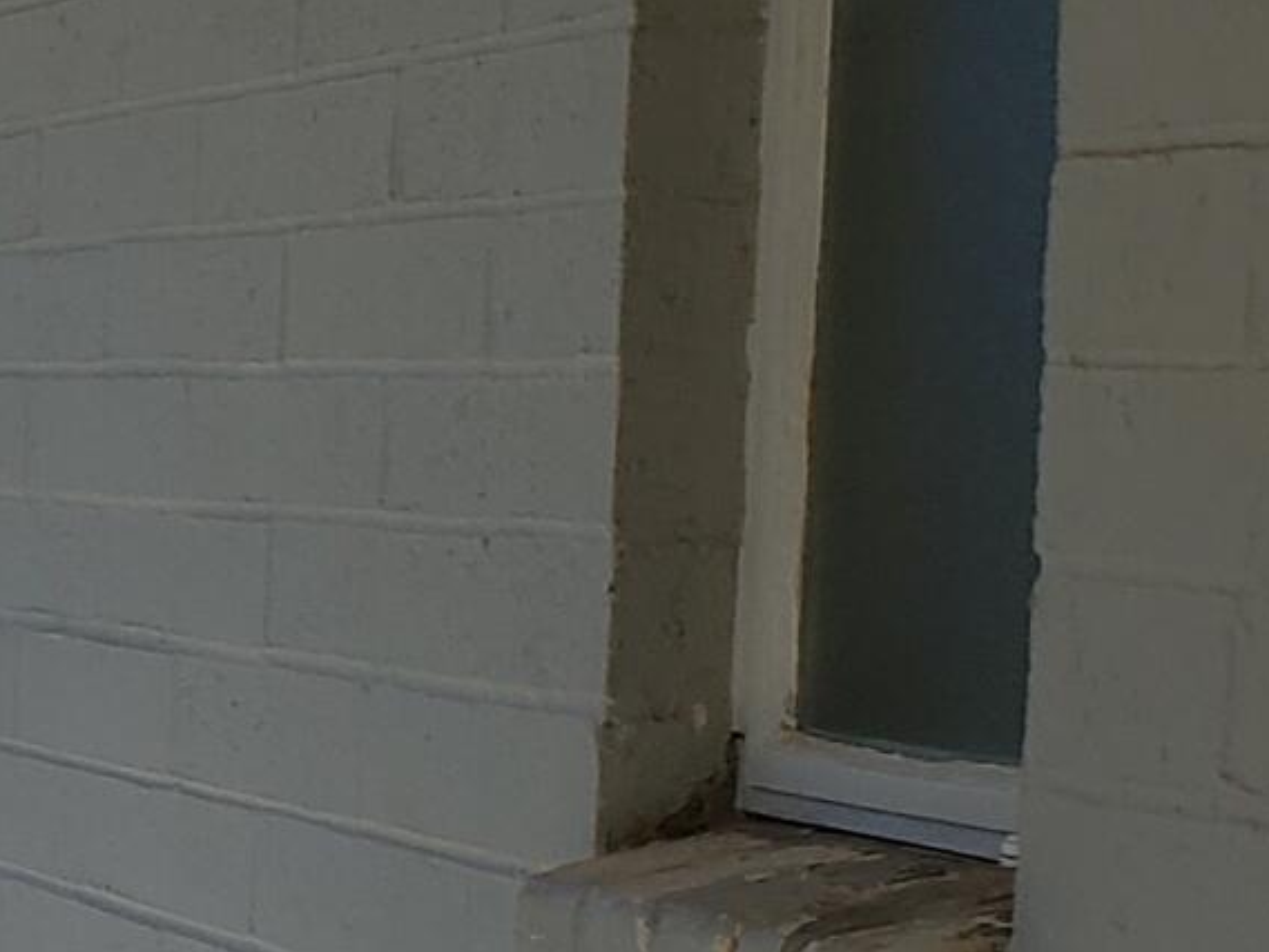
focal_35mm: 137
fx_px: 5023
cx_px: -870
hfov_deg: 13.2
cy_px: 575
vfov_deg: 10.8
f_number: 2.4
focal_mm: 4.3
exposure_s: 1/2082
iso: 50
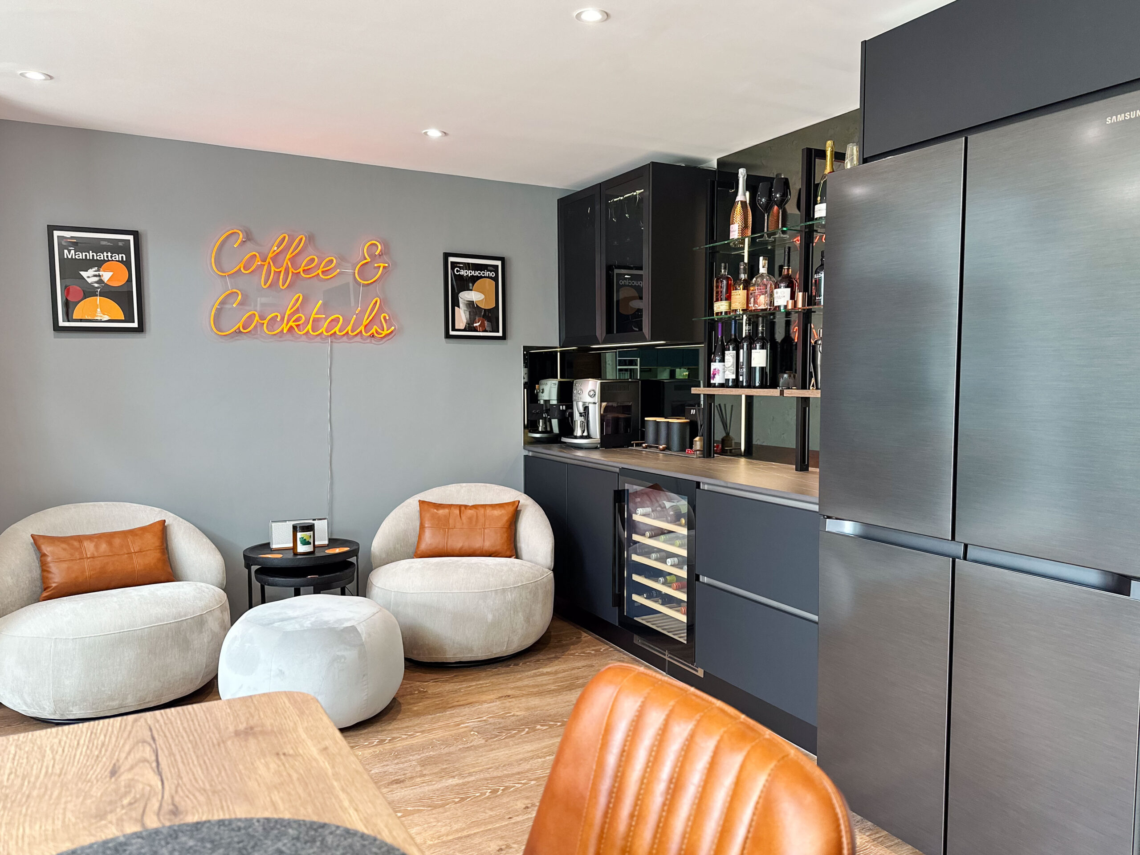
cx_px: 570
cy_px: 428
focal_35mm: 24
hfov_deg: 71.6
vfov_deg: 56.8
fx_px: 790
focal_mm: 6.86
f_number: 1.8
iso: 125
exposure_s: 1/75
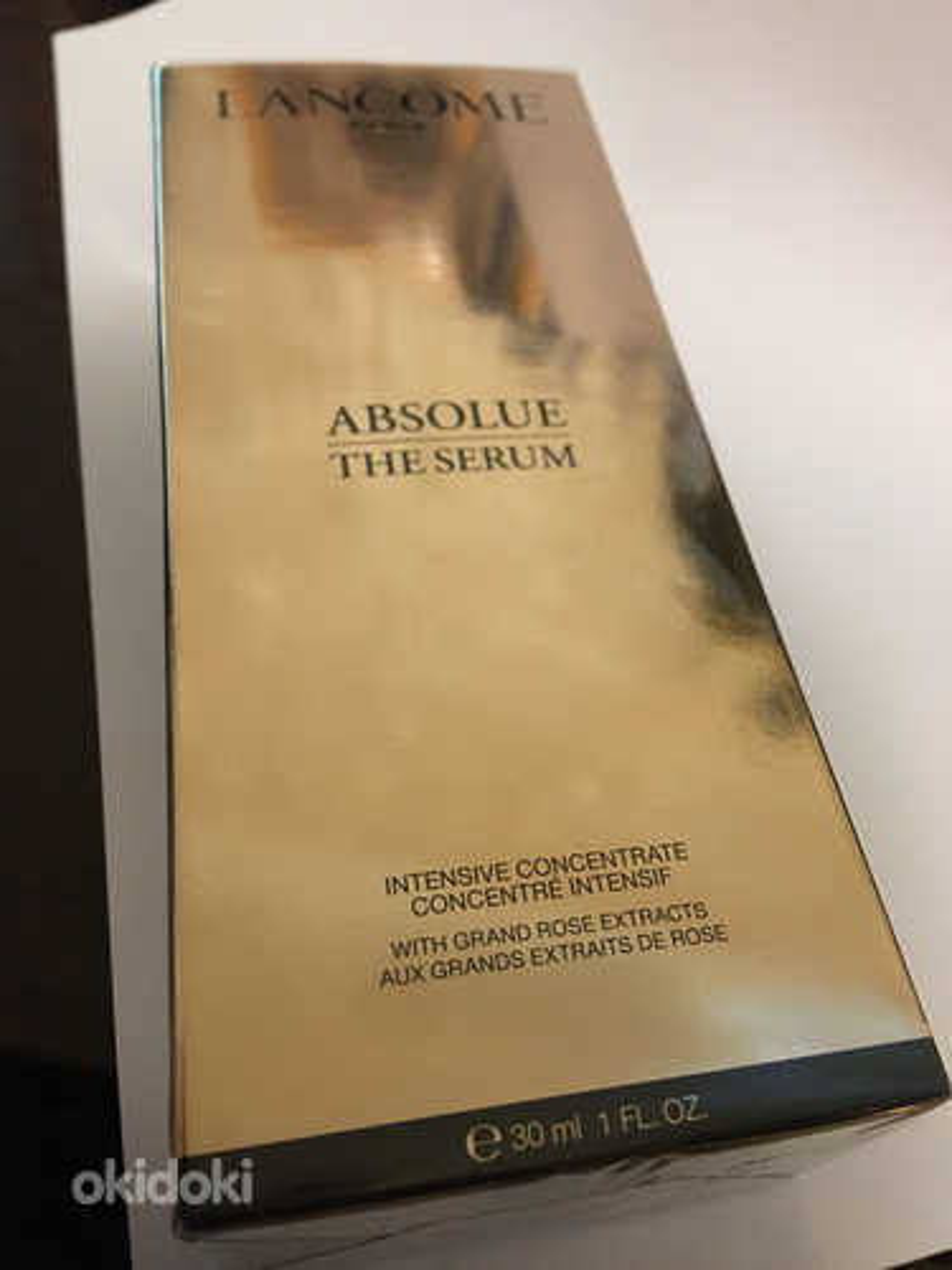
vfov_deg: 61.7
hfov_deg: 48.2
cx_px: 476
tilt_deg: -53.3
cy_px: 635
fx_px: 1063
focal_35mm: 29
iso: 100
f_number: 2.2
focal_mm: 4.15
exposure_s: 1/10
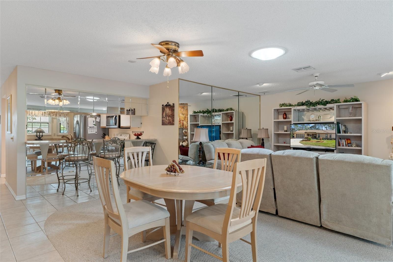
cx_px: 196
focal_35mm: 21
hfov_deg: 81.2
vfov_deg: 59.5
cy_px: 131
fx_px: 229
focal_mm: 14
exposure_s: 1
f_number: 8
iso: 320
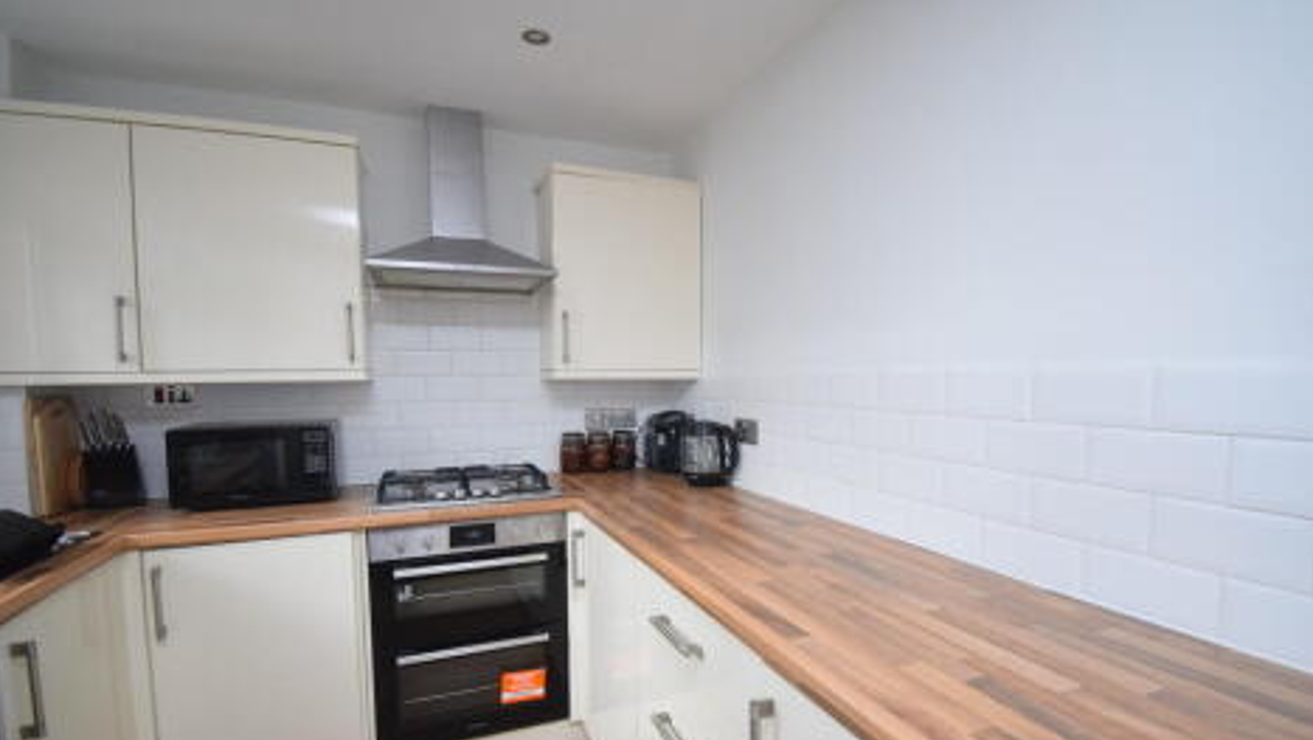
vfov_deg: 66.9
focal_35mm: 16
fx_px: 557
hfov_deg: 99.3
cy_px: 418
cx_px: 647
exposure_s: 1/60
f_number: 4.5
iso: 800
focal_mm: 10
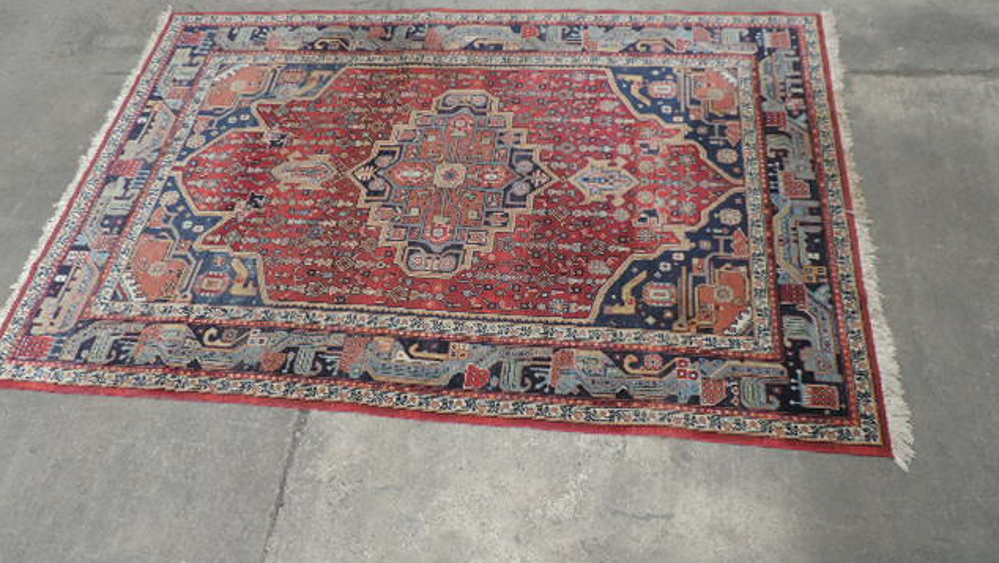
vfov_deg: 35.7
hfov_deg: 59.5
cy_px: 268
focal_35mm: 33
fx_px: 874
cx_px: 501
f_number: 3.1
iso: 360
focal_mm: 5.3
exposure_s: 1/30
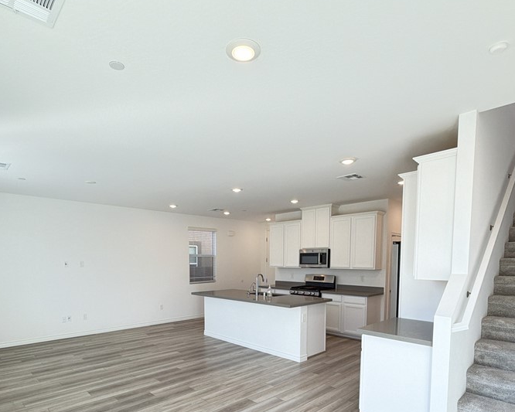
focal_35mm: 21
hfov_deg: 77.6
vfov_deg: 63.3
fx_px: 320
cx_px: 244
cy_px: 286
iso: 160
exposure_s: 1/121
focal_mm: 2.22
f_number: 2.2
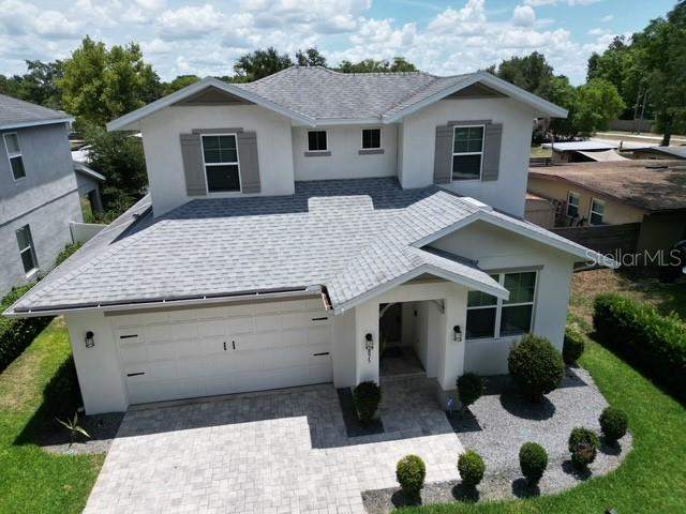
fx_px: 476
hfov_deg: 71.6
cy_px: 257
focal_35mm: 24
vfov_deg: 56.8
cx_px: 343
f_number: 1.7
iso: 160
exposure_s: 1/4000
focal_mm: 6.72
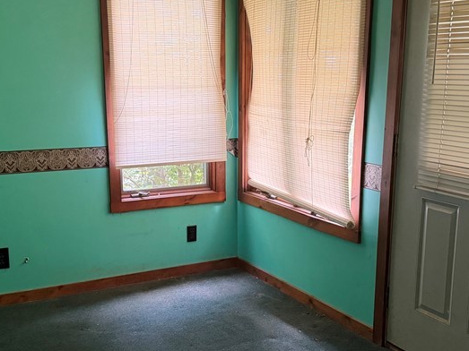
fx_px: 637
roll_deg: -0.2
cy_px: 224
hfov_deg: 40.4
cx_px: 235
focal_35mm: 47
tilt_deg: -14.8
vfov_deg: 30.7
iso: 800
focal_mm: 6.76
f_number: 1.78
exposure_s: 1/60
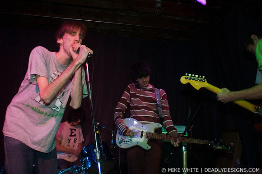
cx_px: 131
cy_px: 87
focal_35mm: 30
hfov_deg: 62.0
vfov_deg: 43.6
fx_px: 218
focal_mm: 20
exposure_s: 1/15
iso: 800
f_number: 2.8
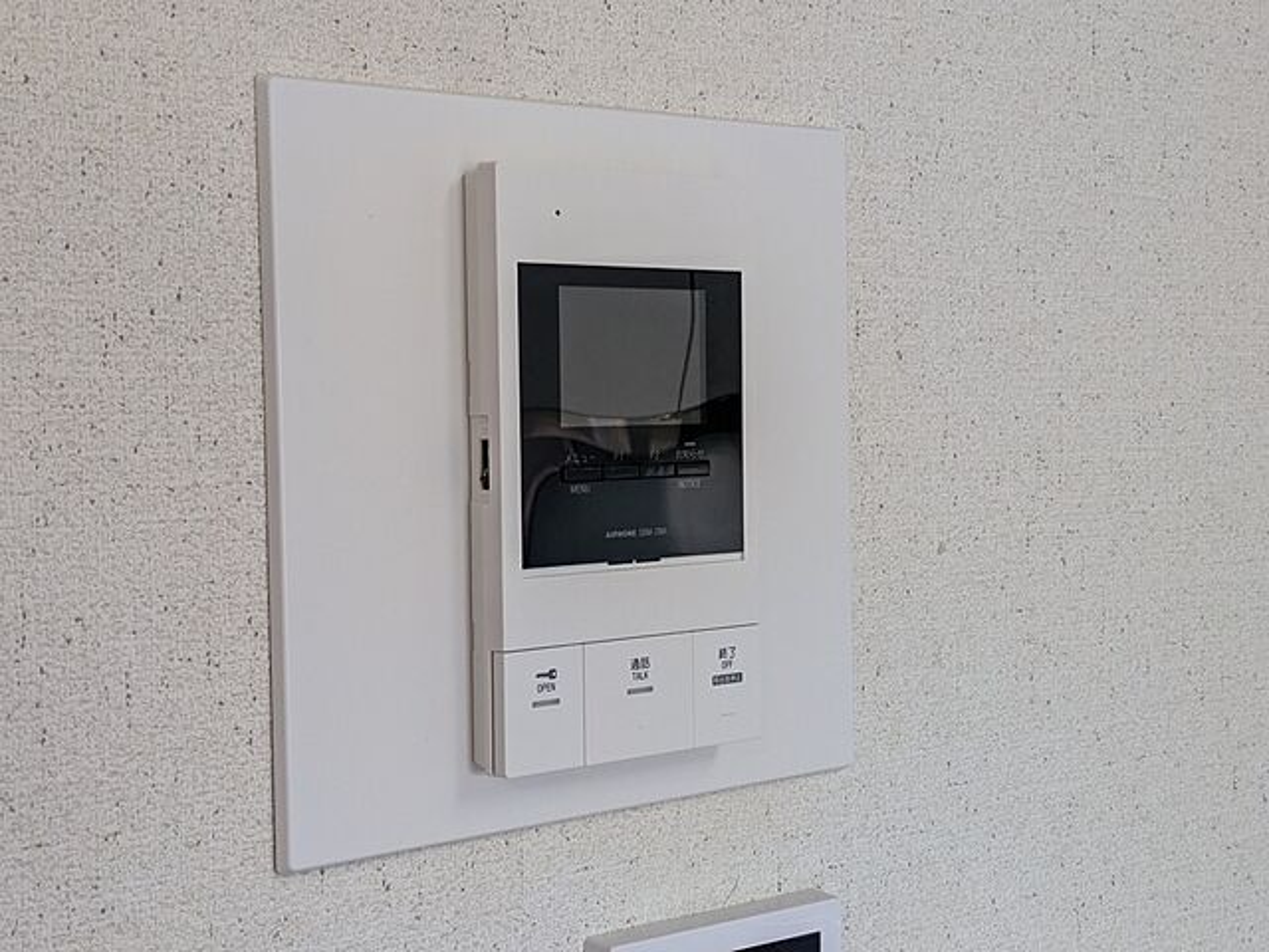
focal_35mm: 51
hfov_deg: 37.5
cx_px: 634
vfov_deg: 28.6
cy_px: 476
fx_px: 1870
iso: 183
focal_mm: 5.43
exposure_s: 1/120
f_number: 1.89
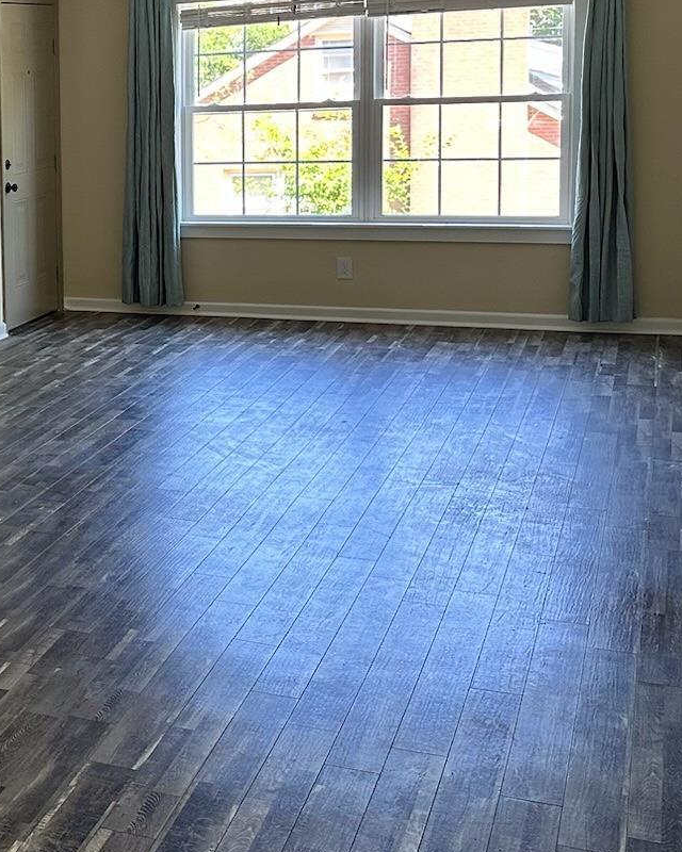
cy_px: 251
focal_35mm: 60
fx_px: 1514
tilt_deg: -7.2
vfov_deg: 31.1
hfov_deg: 22.4
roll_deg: +2.2
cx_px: -236
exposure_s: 1/121
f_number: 1.78
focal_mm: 6.86
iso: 160
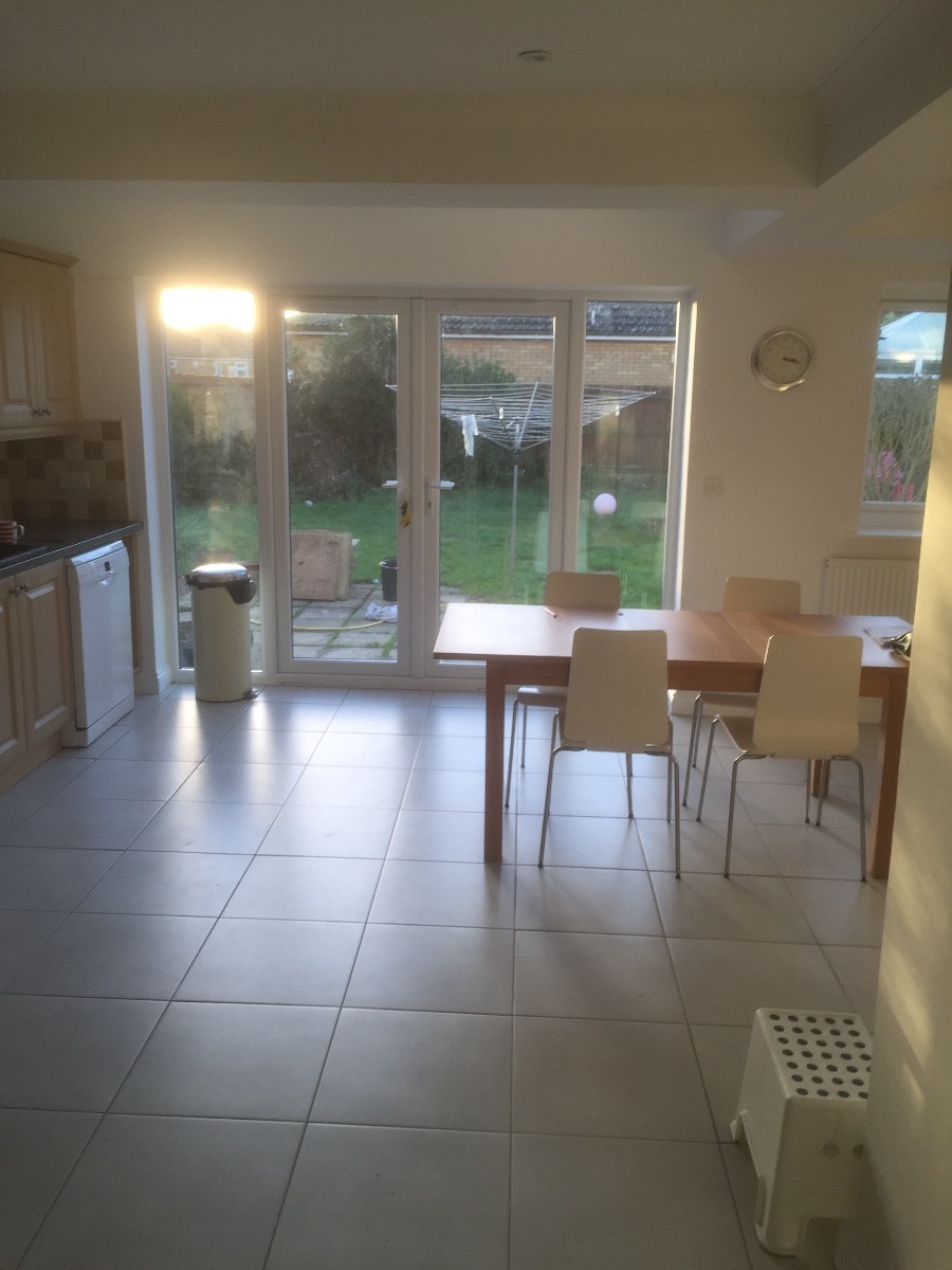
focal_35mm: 29
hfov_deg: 48.2
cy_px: 635
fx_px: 1063
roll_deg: -1.5
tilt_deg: -11.2
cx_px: 476
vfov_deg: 61.7
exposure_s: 1/100
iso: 32
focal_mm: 4.15
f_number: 2.2
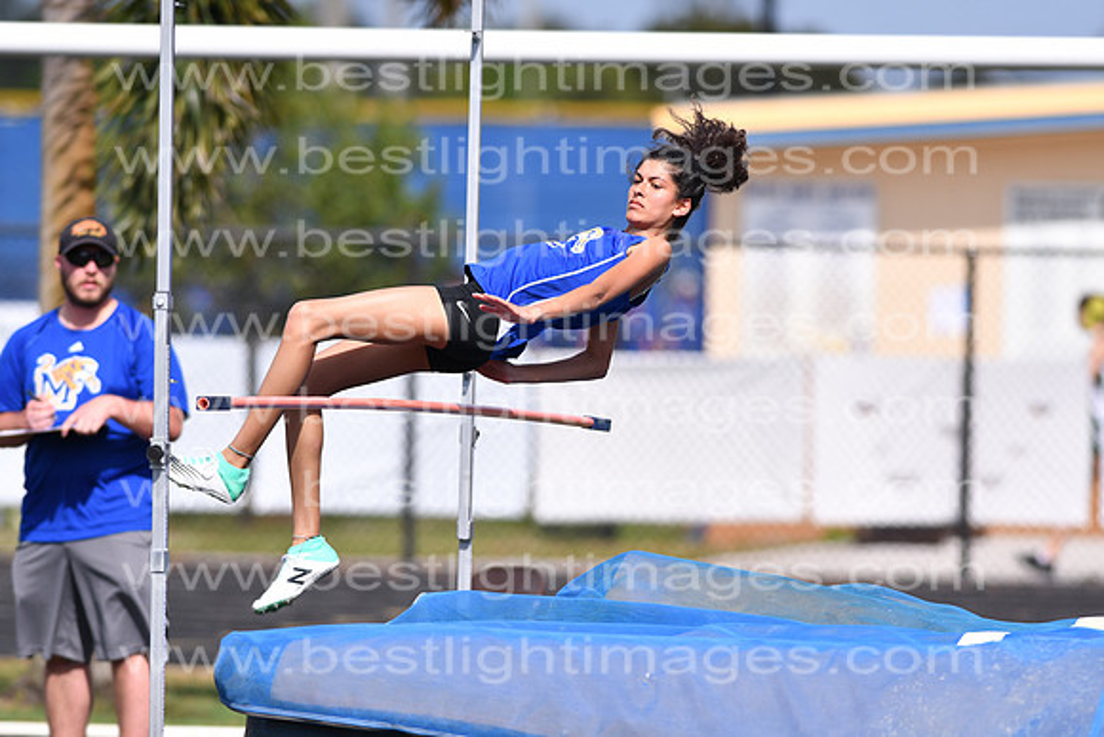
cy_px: 368
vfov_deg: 3.1
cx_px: 552
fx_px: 13803
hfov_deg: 4.6
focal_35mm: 450
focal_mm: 300
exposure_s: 1/3200
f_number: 4.5
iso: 200
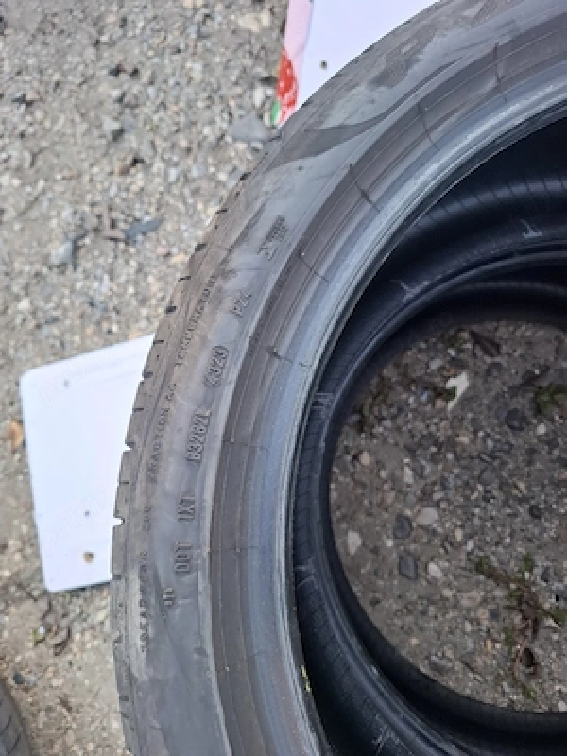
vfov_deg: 73.9
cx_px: 284
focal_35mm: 23
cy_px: 378
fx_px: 502
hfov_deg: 58.9
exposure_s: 1/100
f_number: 1.8
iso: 64
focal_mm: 5.54
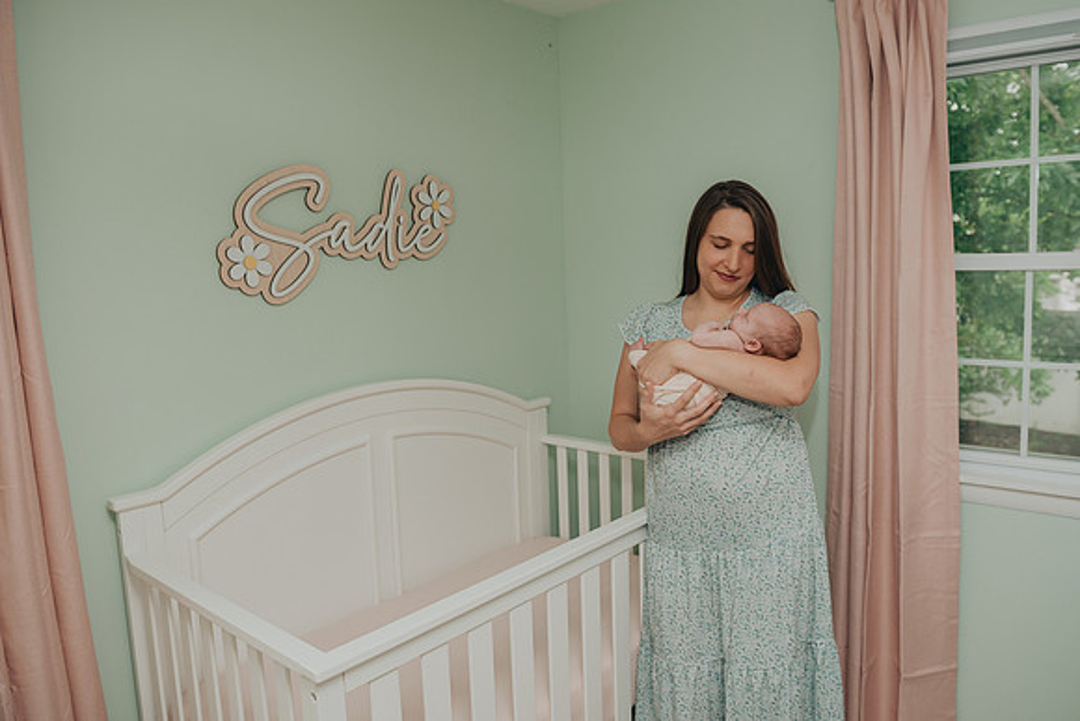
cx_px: 566
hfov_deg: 69.0
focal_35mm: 26
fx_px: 785
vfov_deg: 49.3
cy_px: 345
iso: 500
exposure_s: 1/200
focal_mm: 24
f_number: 4
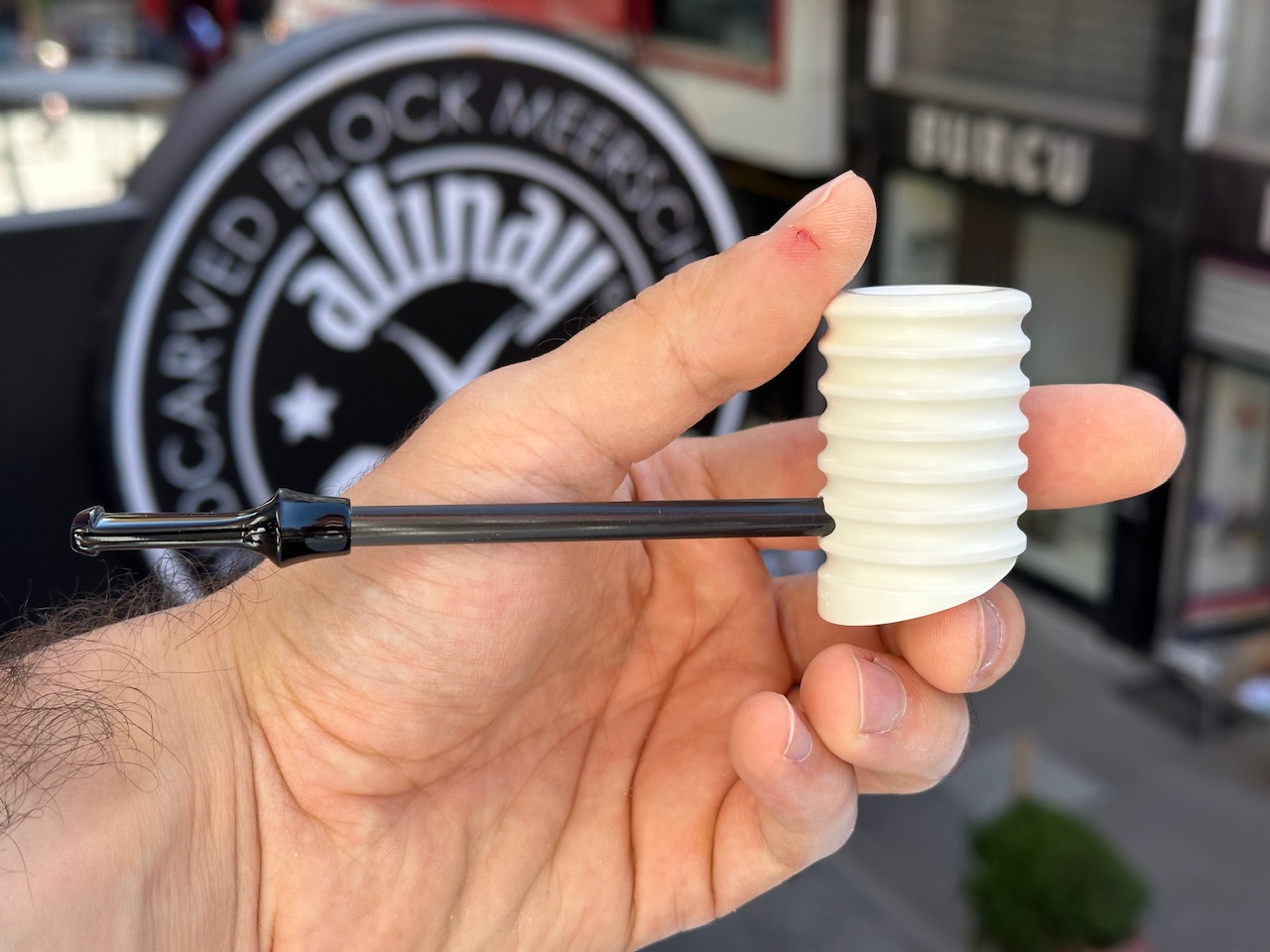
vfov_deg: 30.3
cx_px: 635
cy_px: 476
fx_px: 1761
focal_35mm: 48
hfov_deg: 39.7
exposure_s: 1/745
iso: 64
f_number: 1.78
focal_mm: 6.86
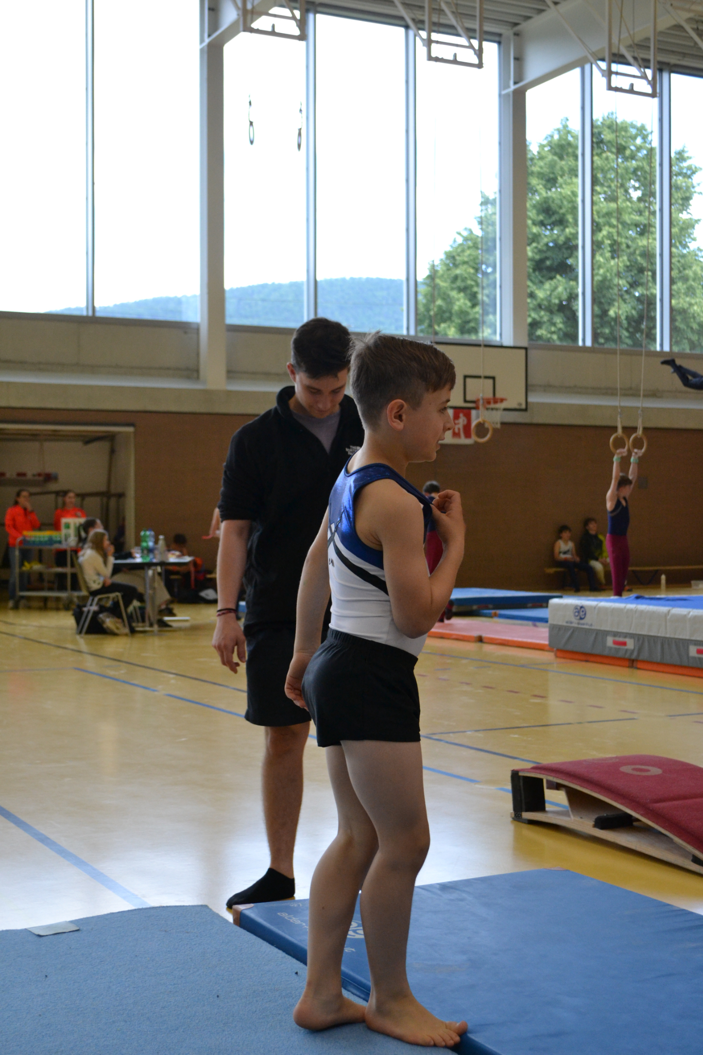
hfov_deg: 26.5
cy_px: 528
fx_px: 1494
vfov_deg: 38.9
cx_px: 352
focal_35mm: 51
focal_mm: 34
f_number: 5
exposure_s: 1/500
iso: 1100
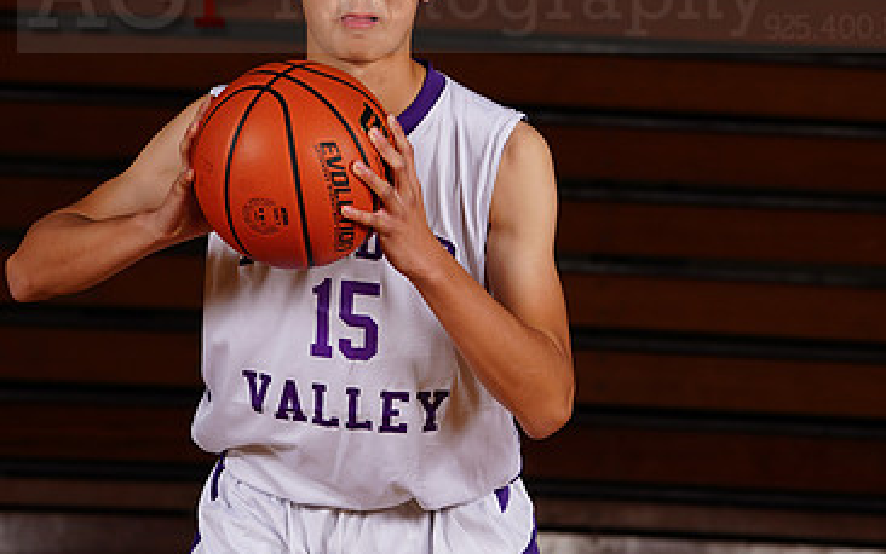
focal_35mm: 273
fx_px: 6594
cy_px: -24
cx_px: 449
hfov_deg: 7.7
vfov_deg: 4.8
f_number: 9
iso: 200
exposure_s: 1/200
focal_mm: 169
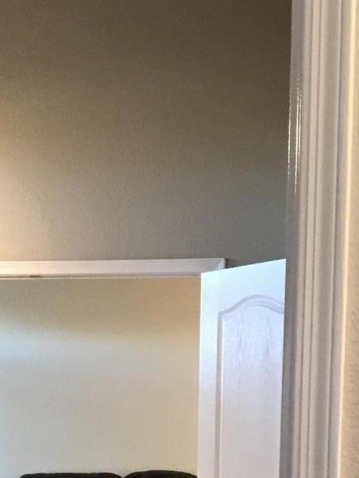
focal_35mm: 93
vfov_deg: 19.9
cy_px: 557
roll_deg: +0.6
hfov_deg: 15.8
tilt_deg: -4.2
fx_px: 1285
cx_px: 74
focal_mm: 3.99
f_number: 1.8
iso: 100
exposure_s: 1/11
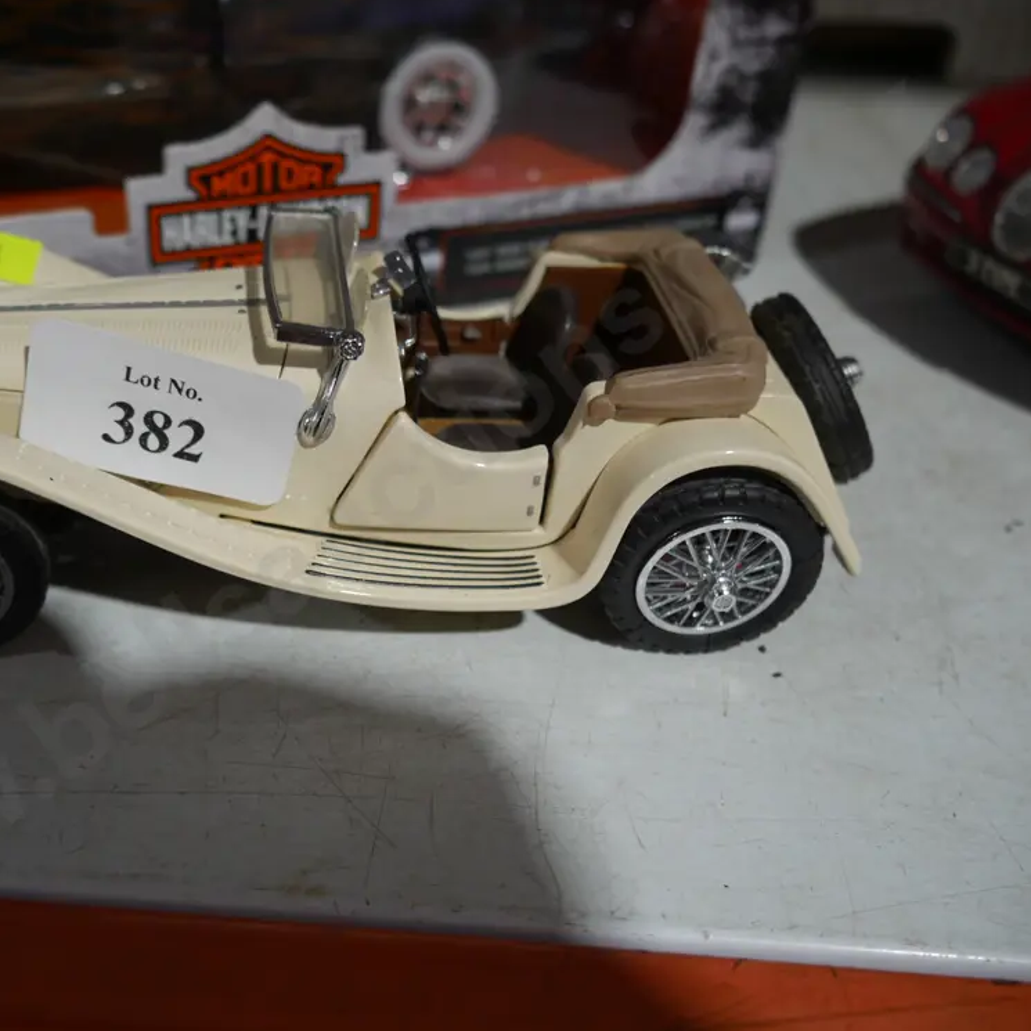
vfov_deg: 48.4
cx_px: 354
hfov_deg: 47.8
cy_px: 527
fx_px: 1146
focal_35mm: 34
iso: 200
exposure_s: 1/60
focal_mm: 14
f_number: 3.5
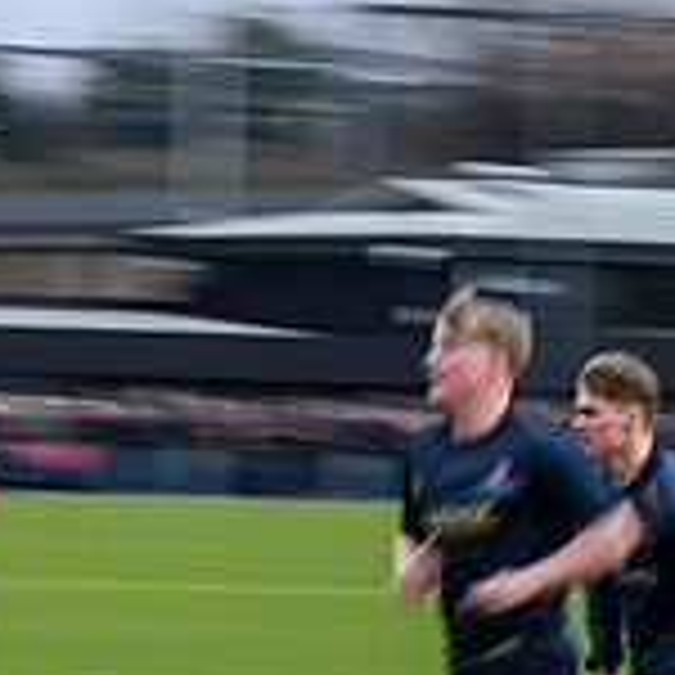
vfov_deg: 4.1
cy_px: 709
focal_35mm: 428
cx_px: -522
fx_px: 9442
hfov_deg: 4.1
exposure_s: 1/25
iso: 160
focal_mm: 130
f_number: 10
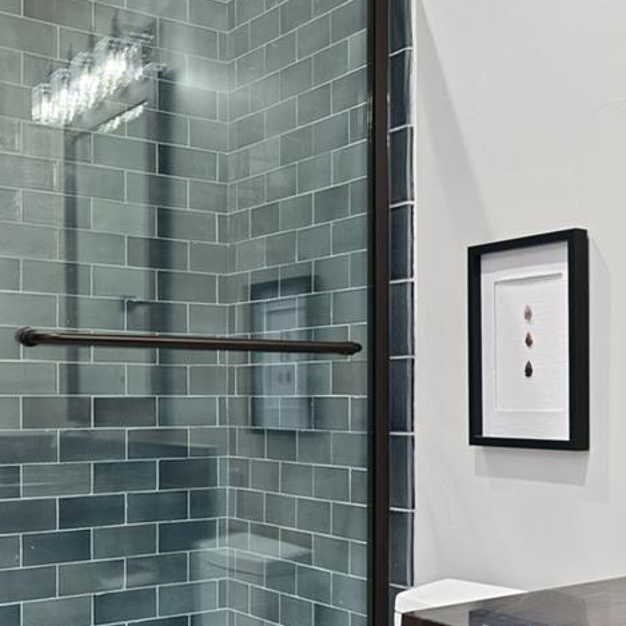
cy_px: 382
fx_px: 1064
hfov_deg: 31.2
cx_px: 567
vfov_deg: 32.7
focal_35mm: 52
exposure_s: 1/2.5
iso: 800
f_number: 8
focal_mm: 14
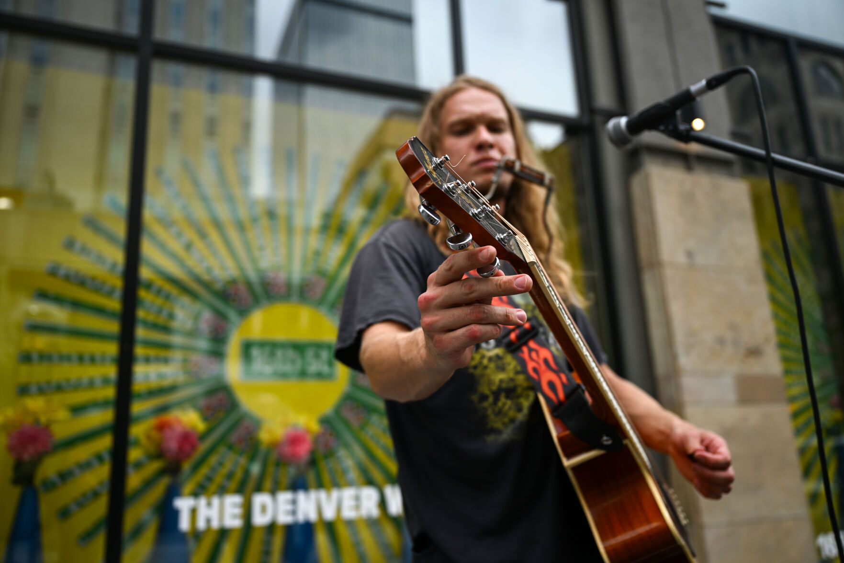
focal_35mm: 30
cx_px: 422
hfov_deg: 61.9
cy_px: 282
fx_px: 703
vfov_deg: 43.6
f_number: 2.8
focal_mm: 30
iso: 64
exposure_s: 1/500
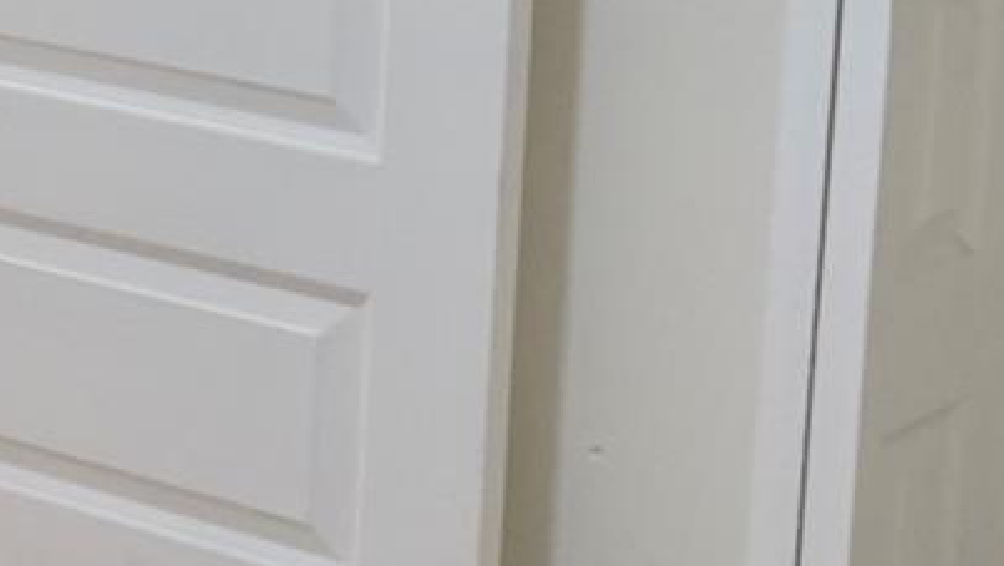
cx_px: -740
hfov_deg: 14.8
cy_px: -317
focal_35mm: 129
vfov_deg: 9.1
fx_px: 3435
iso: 1250
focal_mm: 21
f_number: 4
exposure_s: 1/60
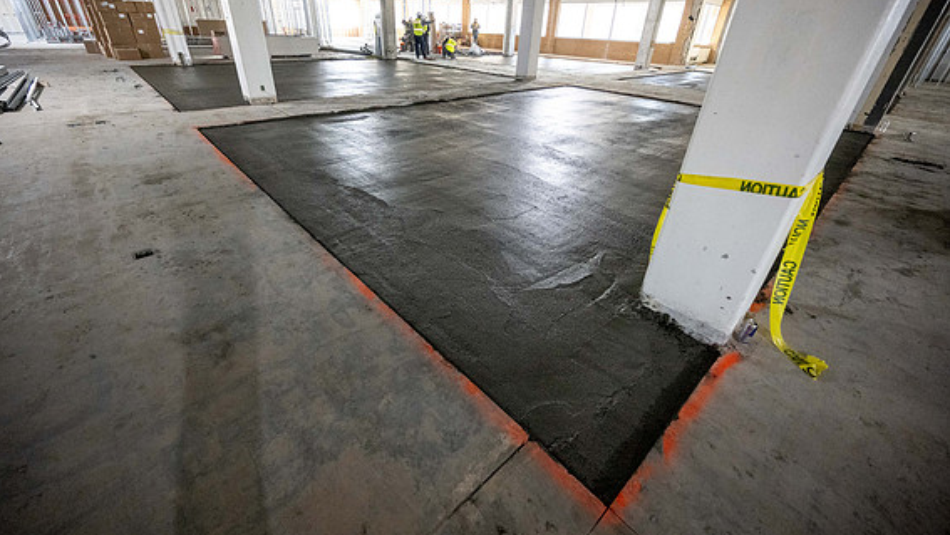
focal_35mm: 15
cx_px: 467
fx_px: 378
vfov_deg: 70.4
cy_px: 241
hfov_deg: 103.0
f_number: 4
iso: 5000
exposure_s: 1/200
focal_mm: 14
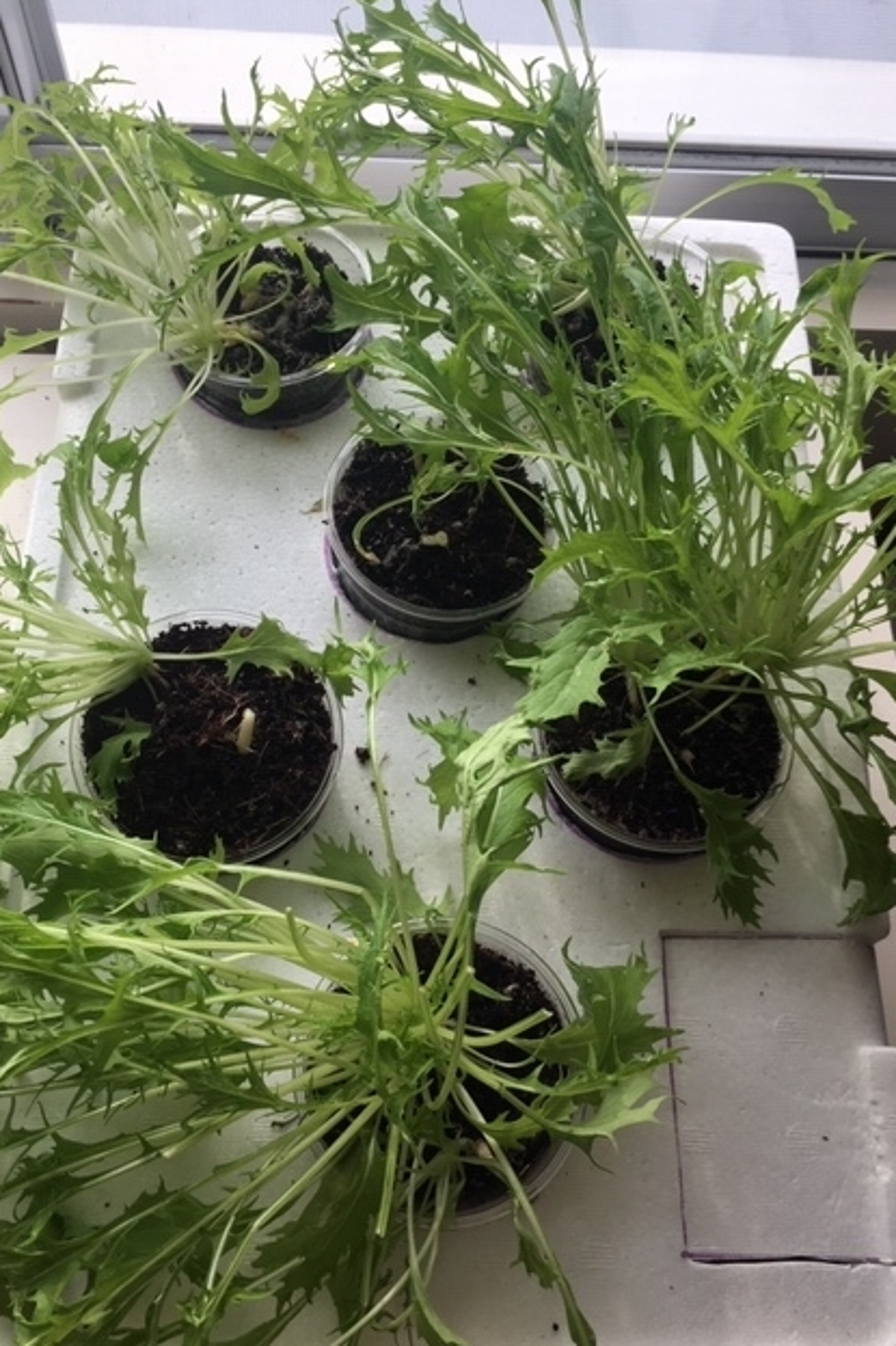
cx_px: 430
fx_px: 1158
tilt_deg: -65.9
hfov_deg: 42.3
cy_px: 681
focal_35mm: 31
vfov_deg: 60.3
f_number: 2.2
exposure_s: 1/173
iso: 25
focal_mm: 4.15
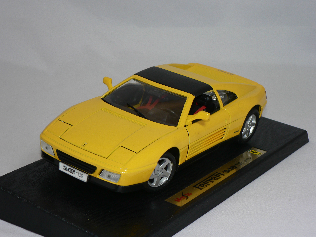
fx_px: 676
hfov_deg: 26.3
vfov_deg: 19.9
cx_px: 158
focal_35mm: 74
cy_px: 118
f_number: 3.2
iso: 80
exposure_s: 1/60
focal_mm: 12.4
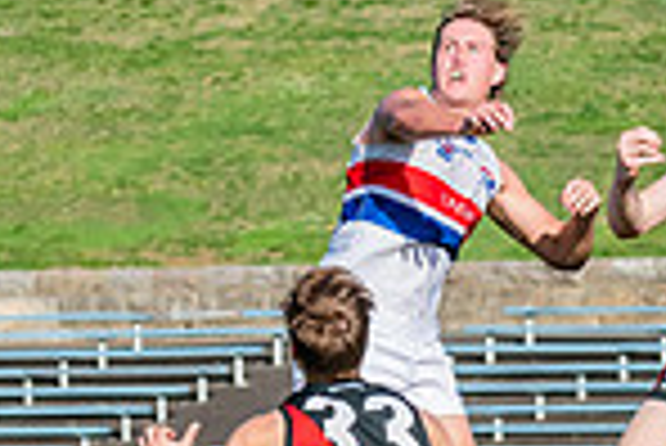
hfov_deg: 2.9
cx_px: 585
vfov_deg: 1.9
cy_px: 296
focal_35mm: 719
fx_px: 13314
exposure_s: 1/1600
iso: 800
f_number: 10
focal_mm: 170
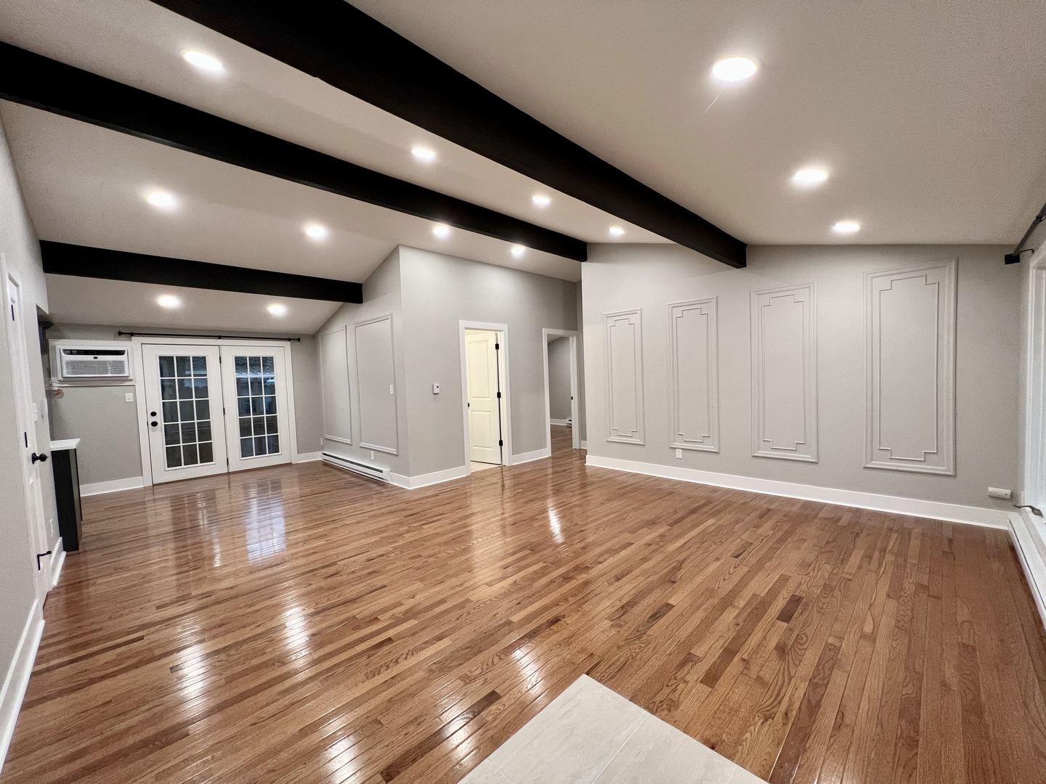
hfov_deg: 106.2
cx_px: 523
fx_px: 393
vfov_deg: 89.9
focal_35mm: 13
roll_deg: +2.0
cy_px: 392
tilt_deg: -2.3
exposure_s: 1/60
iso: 200
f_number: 1.8
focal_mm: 1.57
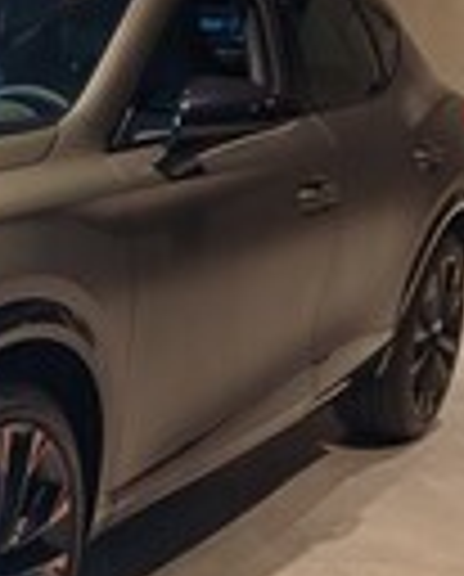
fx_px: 1300
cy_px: 405
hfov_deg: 18.5
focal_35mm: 76
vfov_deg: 24.8
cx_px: -176
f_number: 1.8
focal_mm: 4.65
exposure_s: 1/50
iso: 64
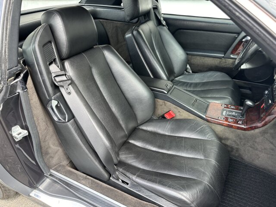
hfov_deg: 71.6
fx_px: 191
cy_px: 104
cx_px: 138
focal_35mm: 24
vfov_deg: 56.8
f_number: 1.78
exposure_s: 1/175
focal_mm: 6.86
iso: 80
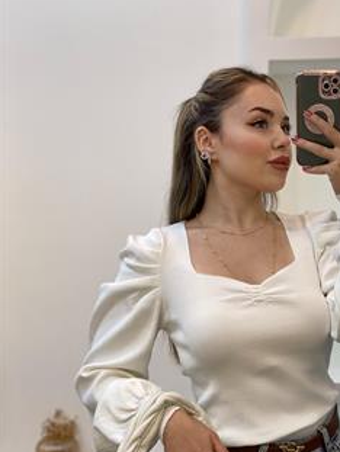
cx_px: 224
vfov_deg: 28.1
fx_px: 902
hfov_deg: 21.3
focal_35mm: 69
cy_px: 271
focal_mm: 6
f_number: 2
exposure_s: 1/100
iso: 64
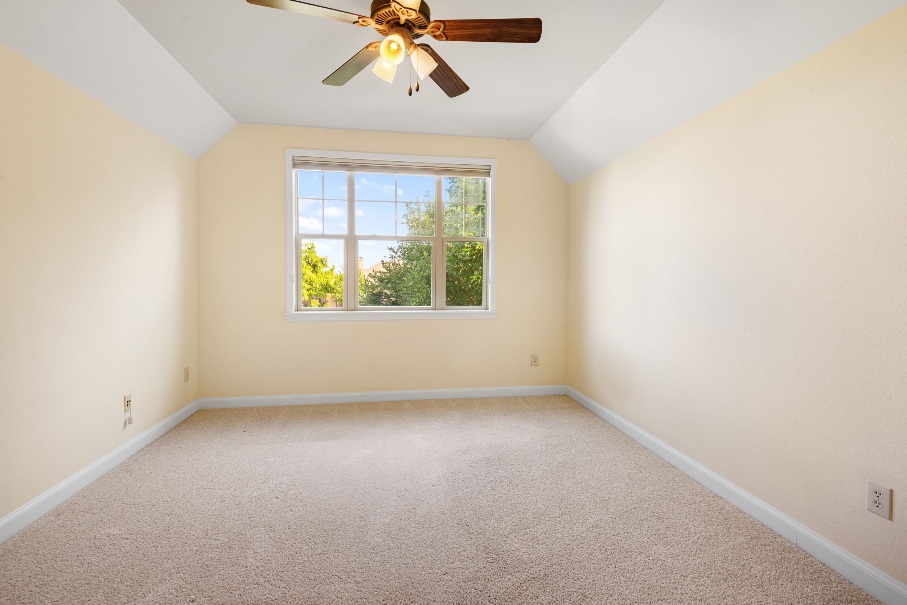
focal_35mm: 16
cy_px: 302
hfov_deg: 96.7
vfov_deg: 73.8
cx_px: 454
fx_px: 403
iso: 250
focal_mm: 16
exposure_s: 1/10
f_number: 9
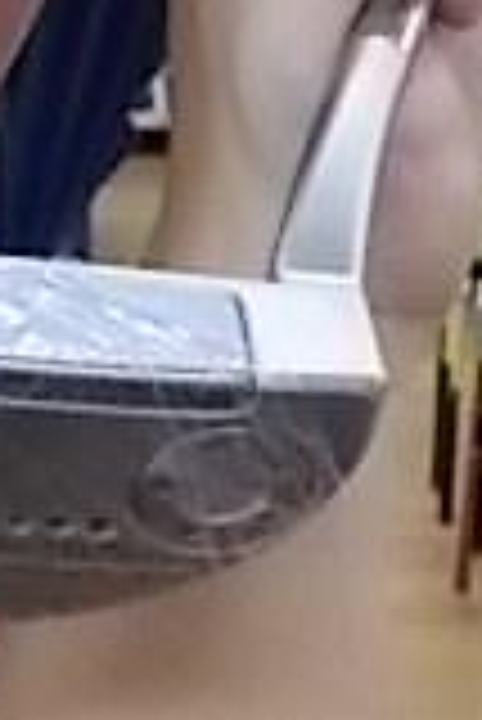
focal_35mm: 108
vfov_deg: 18.7
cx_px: -279
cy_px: 104
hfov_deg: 12.0
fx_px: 2164
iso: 450
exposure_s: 1/125
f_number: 3.2
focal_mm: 4.6
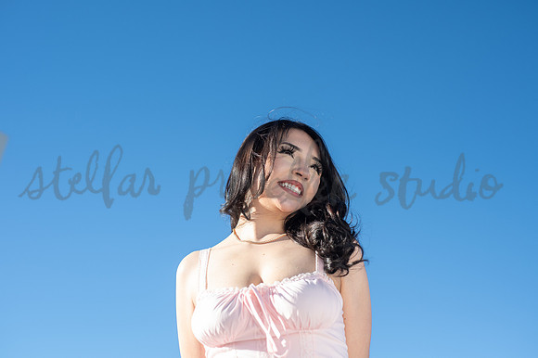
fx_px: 747
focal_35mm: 50
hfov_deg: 39.6
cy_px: 179
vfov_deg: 27.0
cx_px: 269
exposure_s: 1/1000
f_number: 2.8
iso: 125
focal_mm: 50
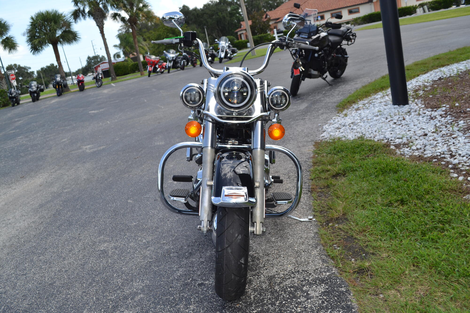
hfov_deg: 57.2
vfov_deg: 40.0
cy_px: 156
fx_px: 431
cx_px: 235
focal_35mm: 33
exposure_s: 1/200
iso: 100
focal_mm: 22
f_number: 6.3
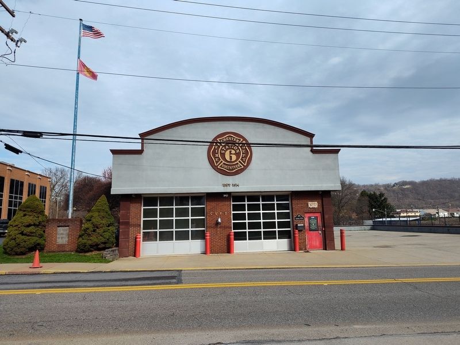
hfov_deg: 73.9
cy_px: 172
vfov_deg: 58.9
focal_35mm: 23
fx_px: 306
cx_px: 230
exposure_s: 1/1156
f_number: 1.8
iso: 100
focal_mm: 5.56
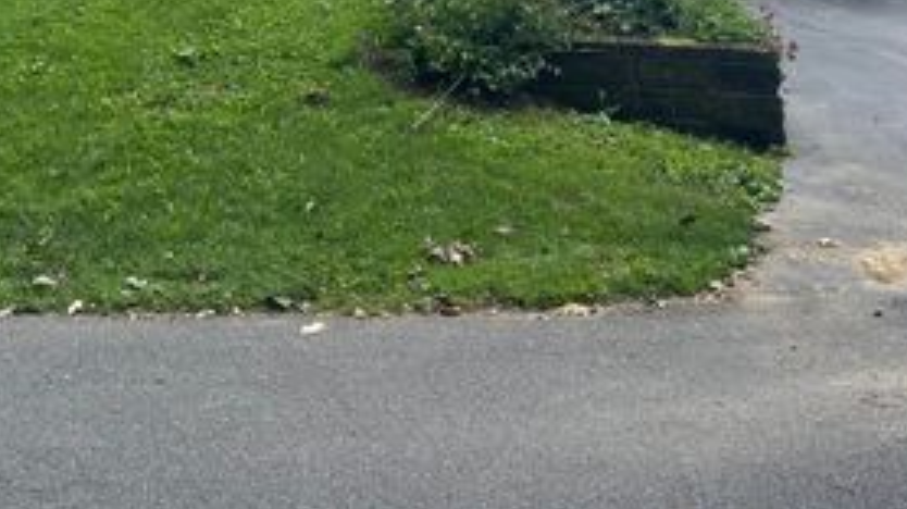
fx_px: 1130
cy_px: -90
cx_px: 519
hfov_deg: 43.6
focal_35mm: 47
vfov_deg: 23.4
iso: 80
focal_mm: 6.86
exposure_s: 1/1357
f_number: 1.78
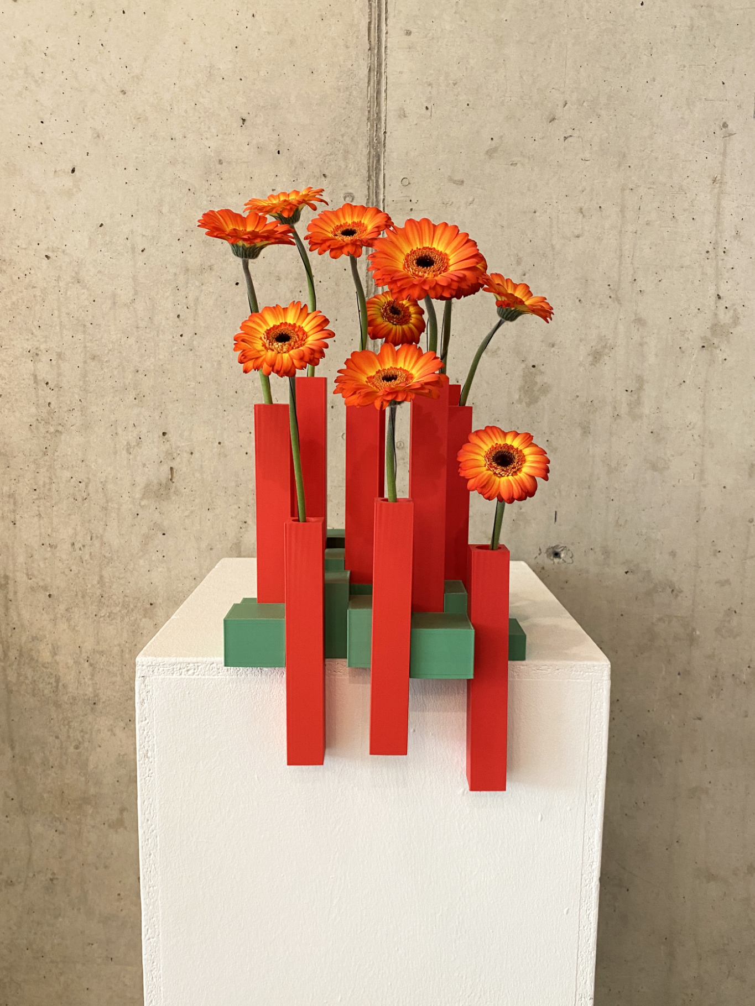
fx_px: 756
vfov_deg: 67.3
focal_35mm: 26
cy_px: 503
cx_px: 378
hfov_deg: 53.1
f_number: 1.8
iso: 125
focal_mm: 4.2
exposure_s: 1/50
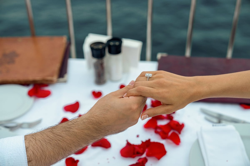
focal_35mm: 56
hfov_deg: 35.6
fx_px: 389
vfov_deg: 24.2
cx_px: 125
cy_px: 83
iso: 1000
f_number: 2.8
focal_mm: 56
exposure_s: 1/320
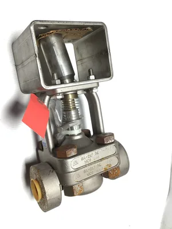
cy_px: 114
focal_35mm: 31
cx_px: 86
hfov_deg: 45.4
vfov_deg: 58.4
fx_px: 205
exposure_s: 1/60
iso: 25
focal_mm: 3.3
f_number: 2.4
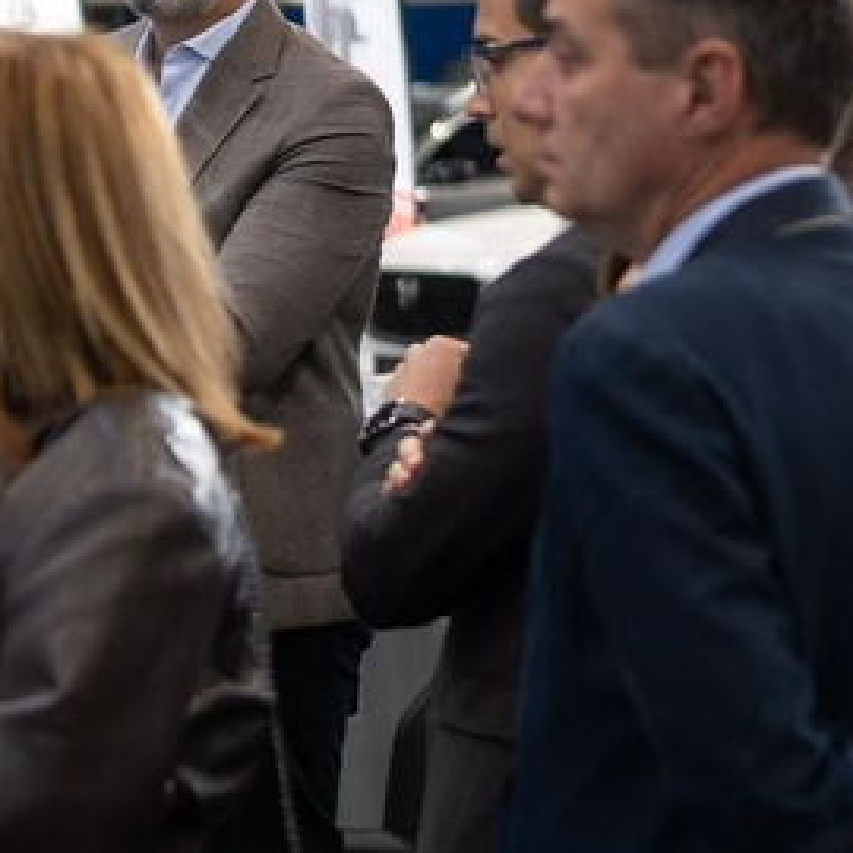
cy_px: 352
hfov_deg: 9.0
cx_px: -938
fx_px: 5046
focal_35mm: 181
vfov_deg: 9.7
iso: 250
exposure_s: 1/125
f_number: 1.4
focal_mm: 35
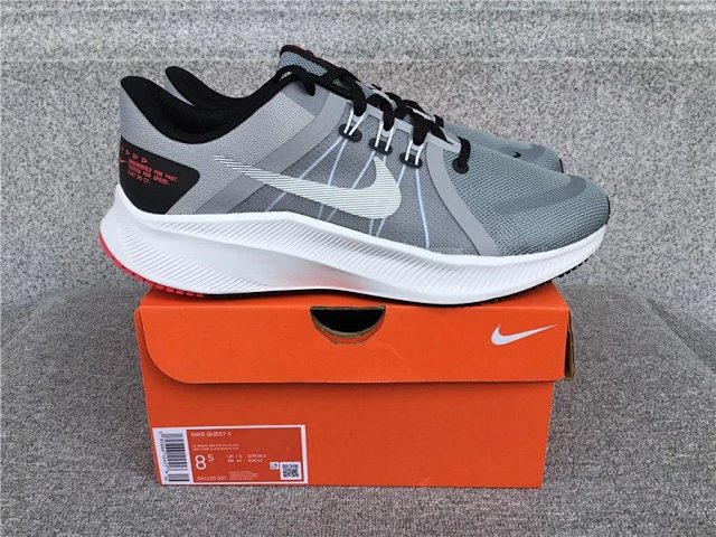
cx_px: 358
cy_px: 268
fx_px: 641
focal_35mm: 31
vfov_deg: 45.4
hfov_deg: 58.4
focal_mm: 3.3
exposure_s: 1/702
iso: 25
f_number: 2.4
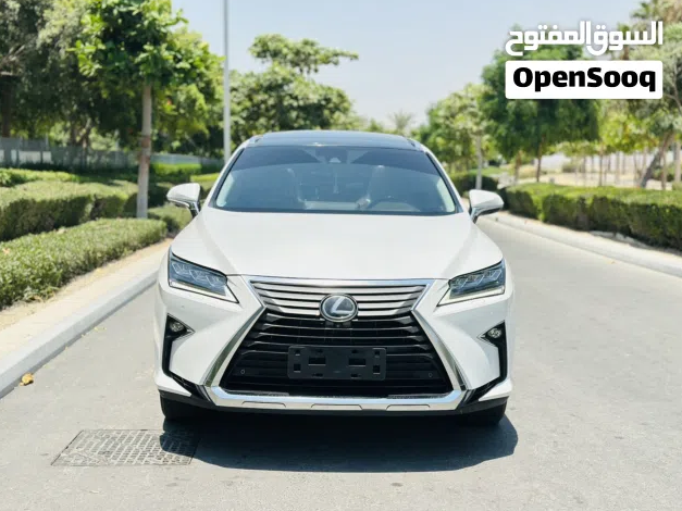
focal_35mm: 49
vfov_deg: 29.7
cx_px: 342
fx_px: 965
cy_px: 256
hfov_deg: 38.9
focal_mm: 6.86
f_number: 1.78
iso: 80
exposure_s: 1/4566
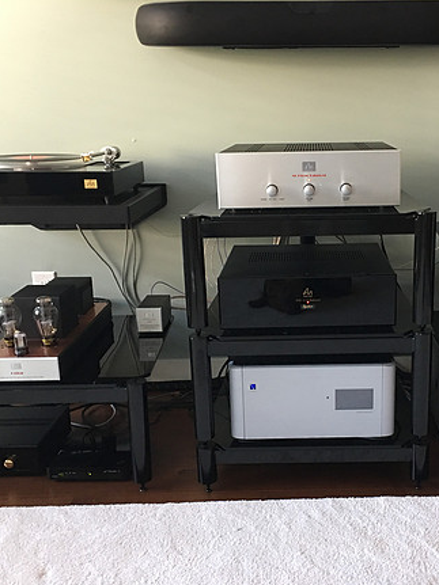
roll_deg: -1.0
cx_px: 315
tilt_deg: -14.3
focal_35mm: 39
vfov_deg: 47.9
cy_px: 294
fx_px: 660
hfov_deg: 36.2
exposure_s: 1/10
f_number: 2.2
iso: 100
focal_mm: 4.15
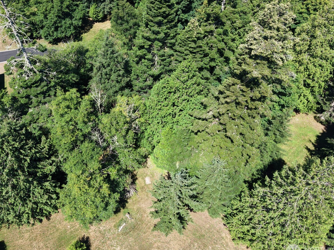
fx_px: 309
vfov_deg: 43.9
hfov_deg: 56.4
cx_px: 135
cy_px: 96
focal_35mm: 32
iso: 100
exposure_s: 1/1600
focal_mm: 8.67
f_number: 1.8
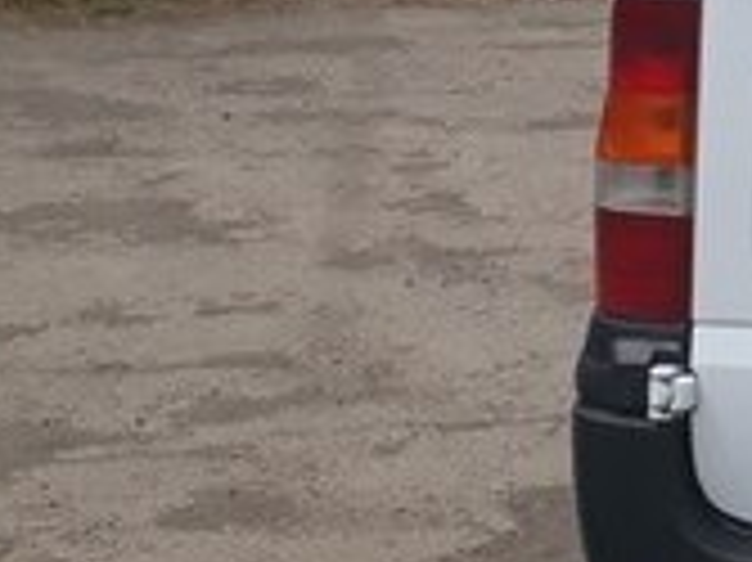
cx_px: 1427
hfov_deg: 15.4
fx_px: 2323
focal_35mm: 107
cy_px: 7
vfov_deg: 13.6
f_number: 1.9
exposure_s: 1/1972
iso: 40
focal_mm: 3.6
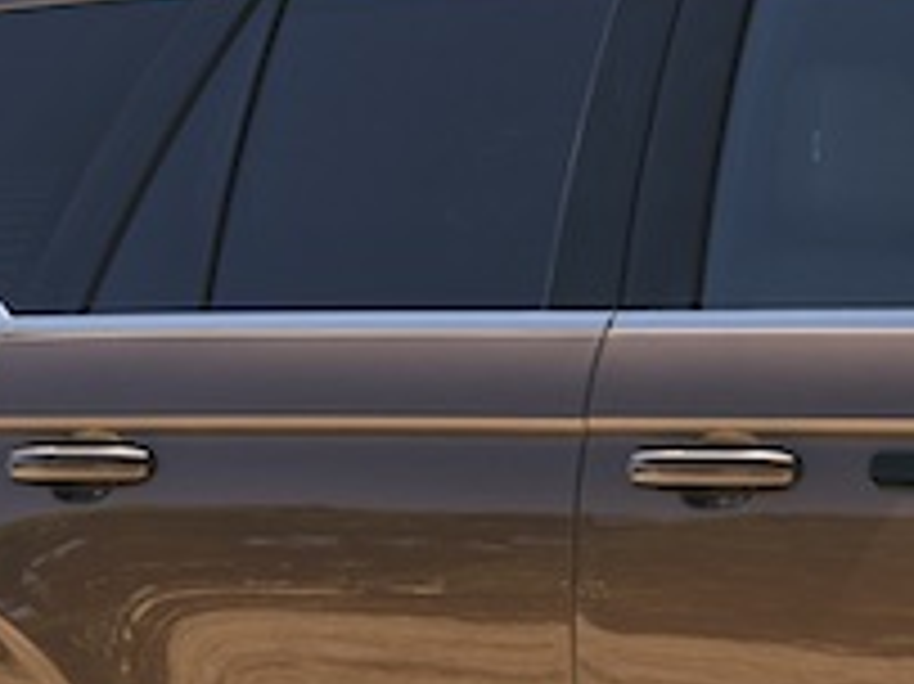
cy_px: 166
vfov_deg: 5.4
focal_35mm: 277
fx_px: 7310
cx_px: 1526
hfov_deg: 7.0
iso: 100
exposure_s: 1/640
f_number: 4
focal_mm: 55
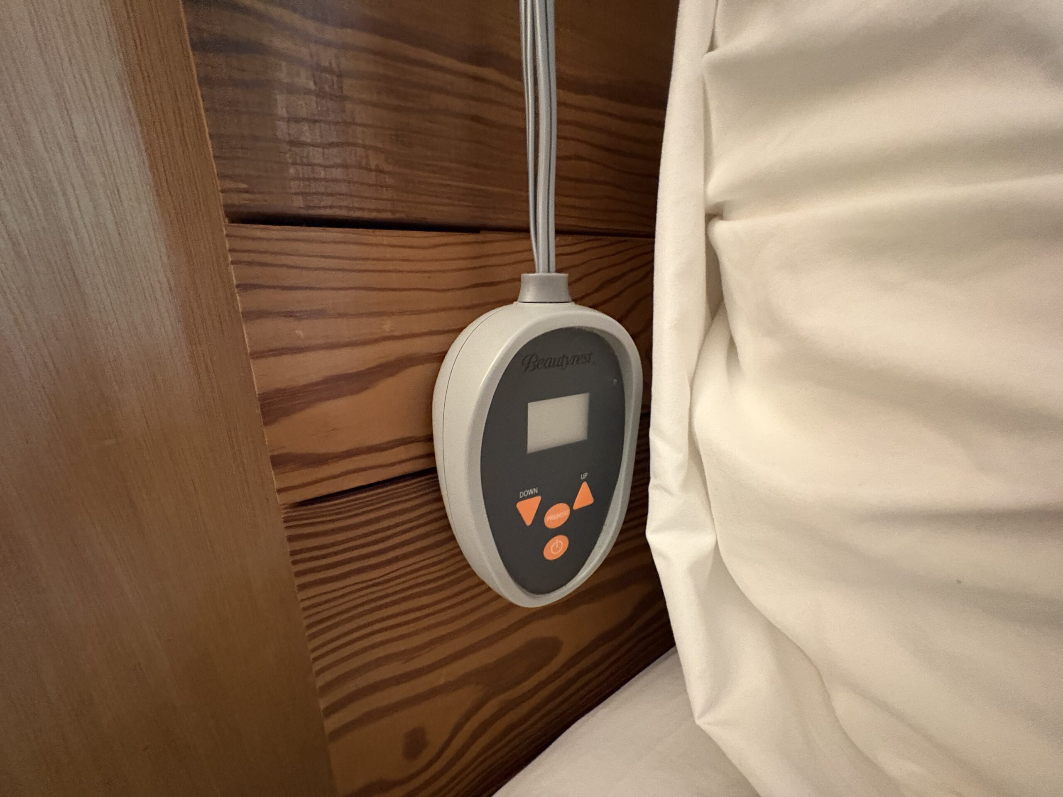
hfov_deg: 102.1
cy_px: 398
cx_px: 532
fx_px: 430
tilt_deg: -14.0
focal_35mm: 14
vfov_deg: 85.7
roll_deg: +1.4
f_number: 2.2
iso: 1000
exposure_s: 1/40
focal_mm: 2.22
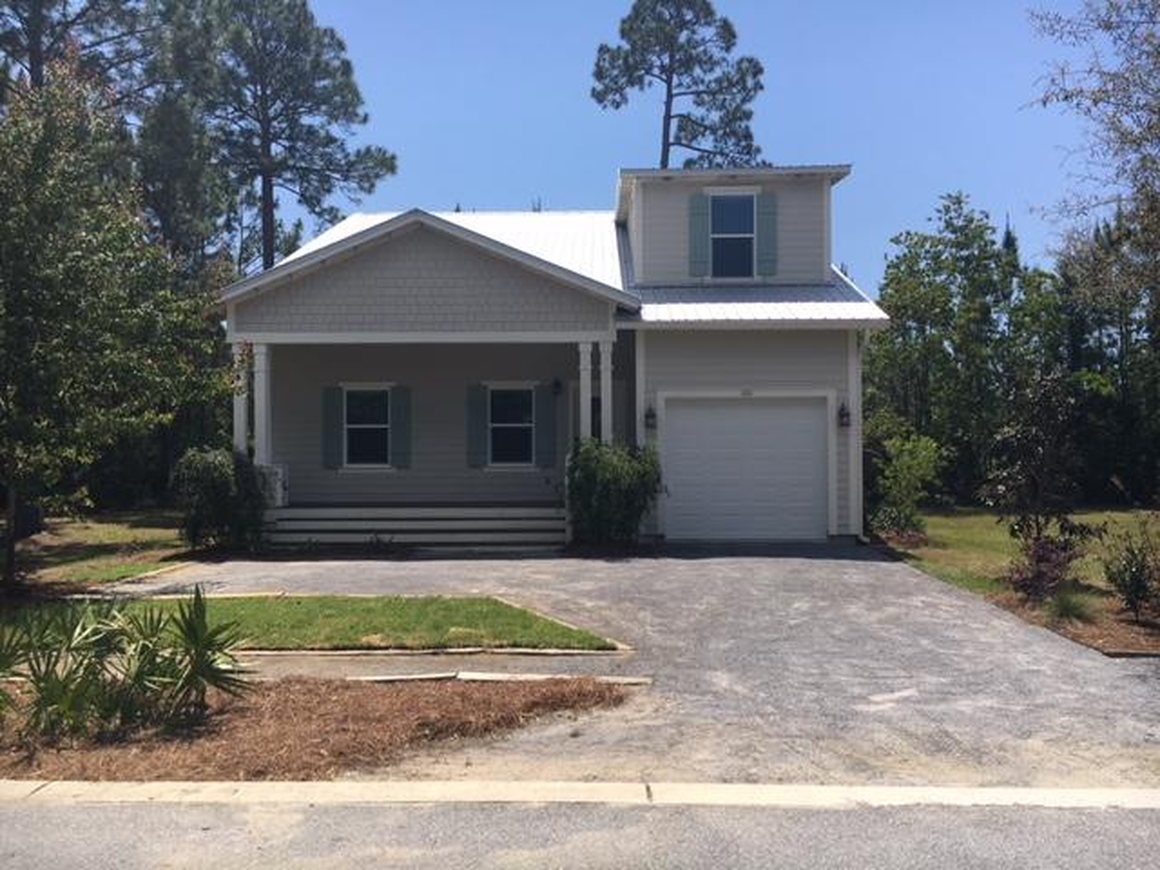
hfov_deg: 61.7
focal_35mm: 29
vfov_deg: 48.2
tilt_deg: -1.1
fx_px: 972
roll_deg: -0.9
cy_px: 435
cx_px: 580
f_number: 2.2
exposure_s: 1/1789
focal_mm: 4.15
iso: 25
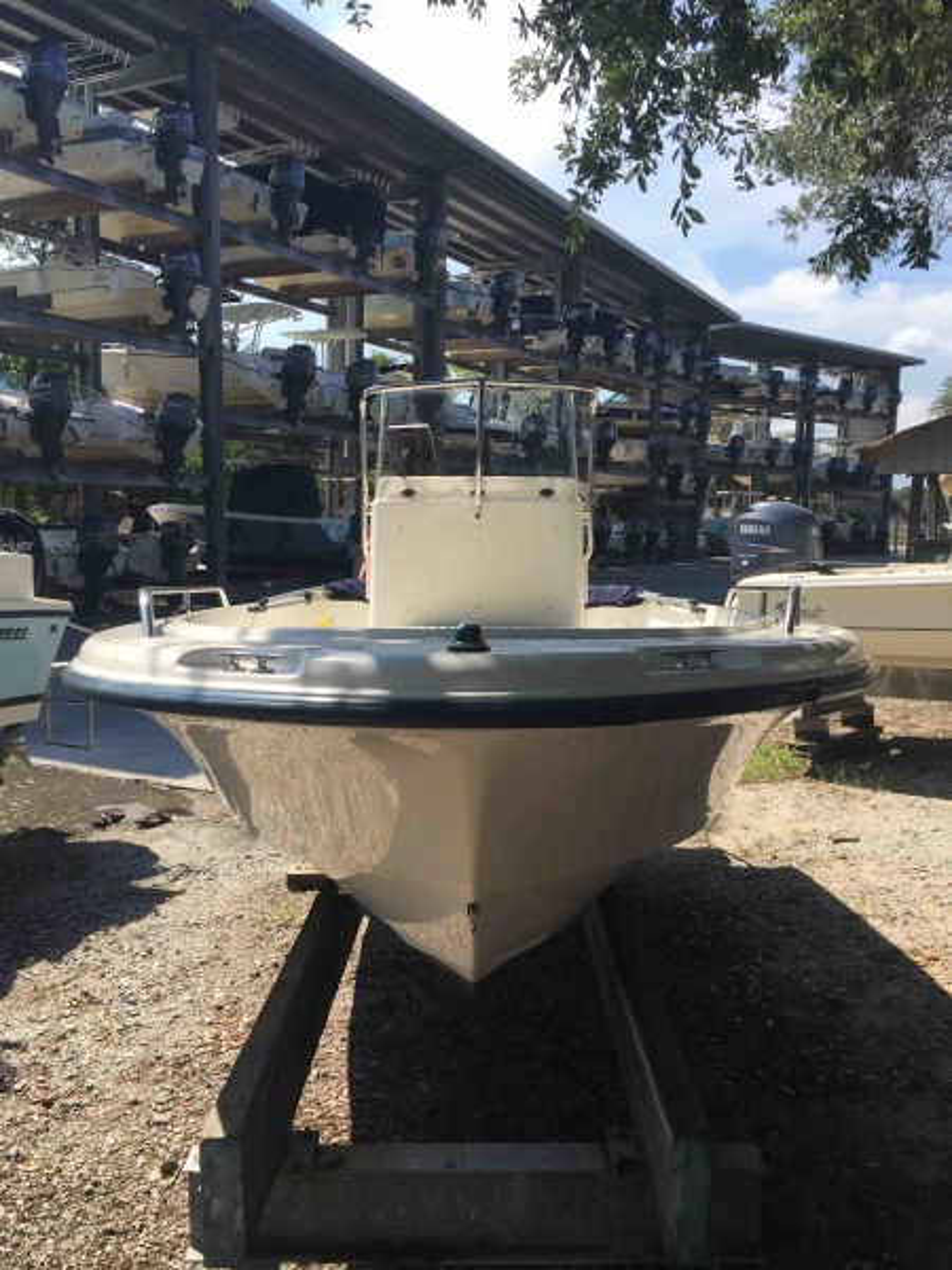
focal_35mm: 29
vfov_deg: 61.7
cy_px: 635
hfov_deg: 48.2
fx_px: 1063
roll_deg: -1.4
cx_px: 476
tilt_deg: -3.6
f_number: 2.2
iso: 32
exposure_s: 1/1522
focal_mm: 4.15
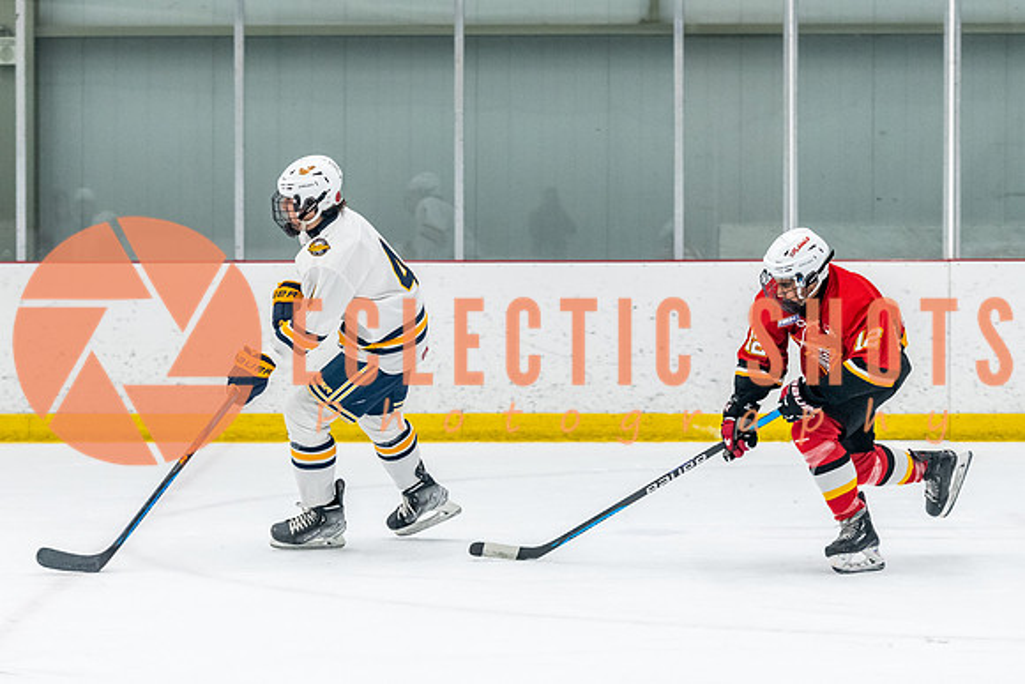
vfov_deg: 8.6
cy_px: 321
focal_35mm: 160
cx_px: 365
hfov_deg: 12.8
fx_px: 4549
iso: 3200
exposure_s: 1/800
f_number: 2.8
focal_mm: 105
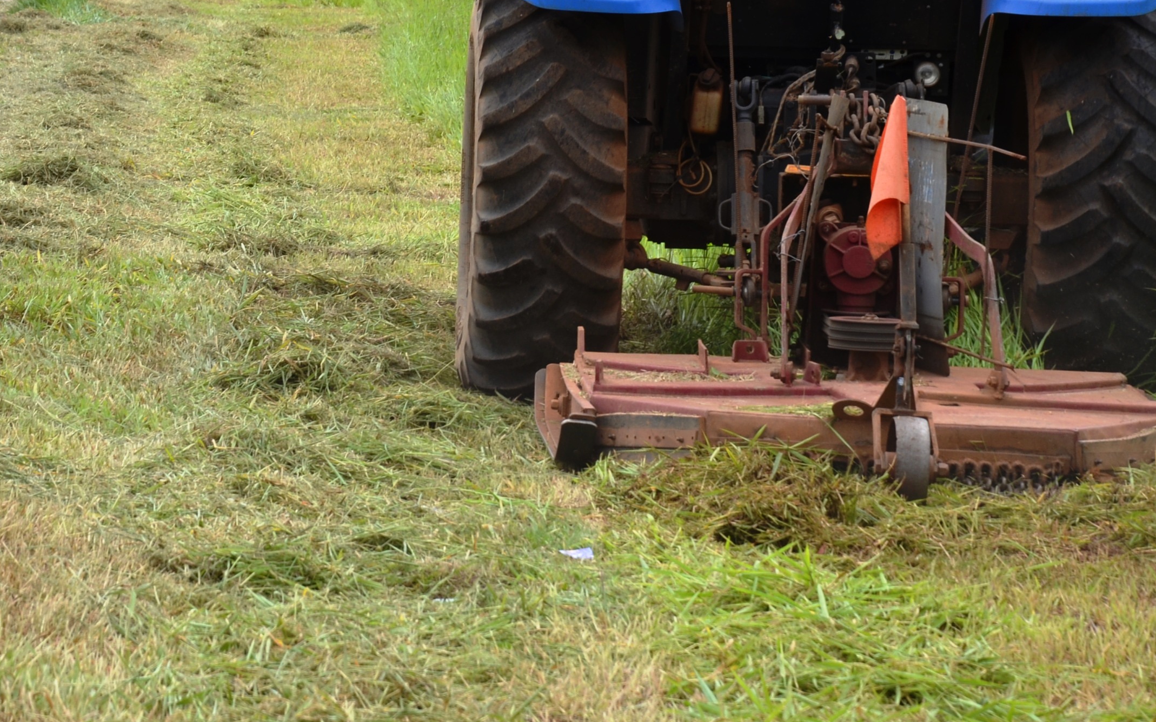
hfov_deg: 9.9
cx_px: 242
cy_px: 106
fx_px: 6647
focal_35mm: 211
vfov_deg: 6.2
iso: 160
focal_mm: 80
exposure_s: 1/250
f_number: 8
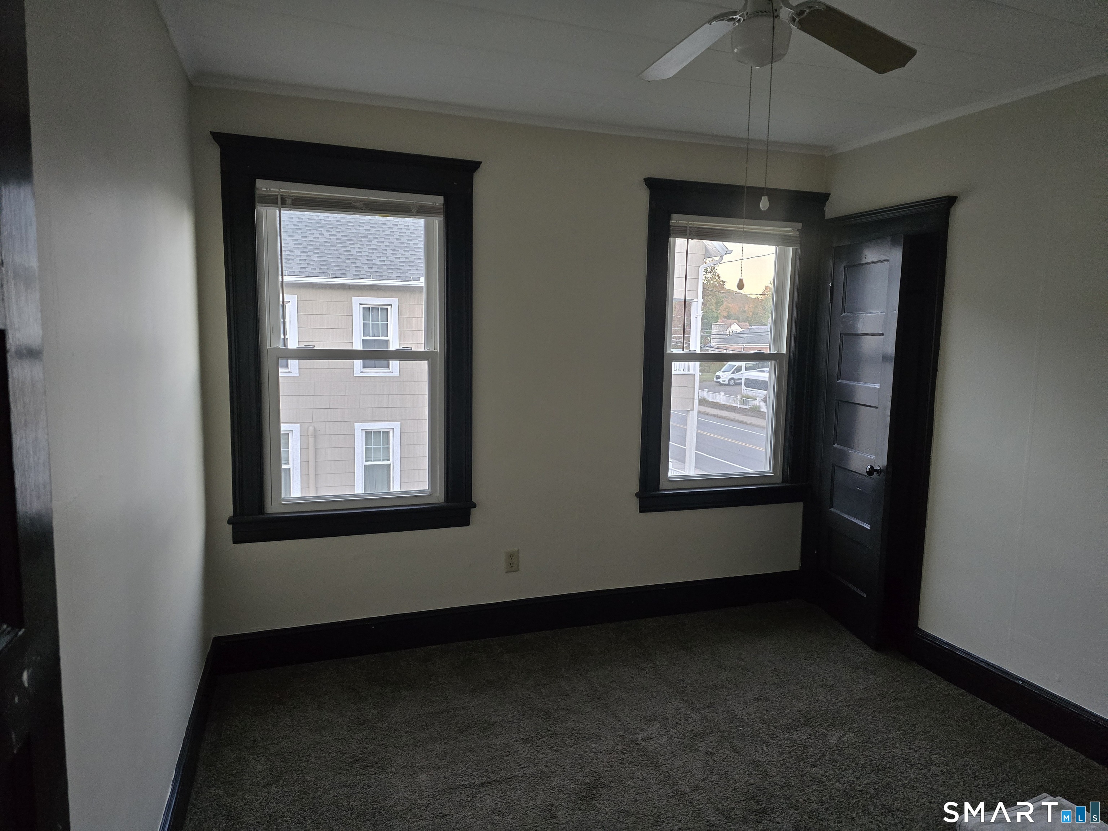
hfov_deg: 73.9
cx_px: 554
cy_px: 416
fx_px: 736
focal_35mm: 23
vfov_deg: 58.9
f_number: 1.7
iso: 1000
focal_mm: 6.3
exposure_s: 1/120
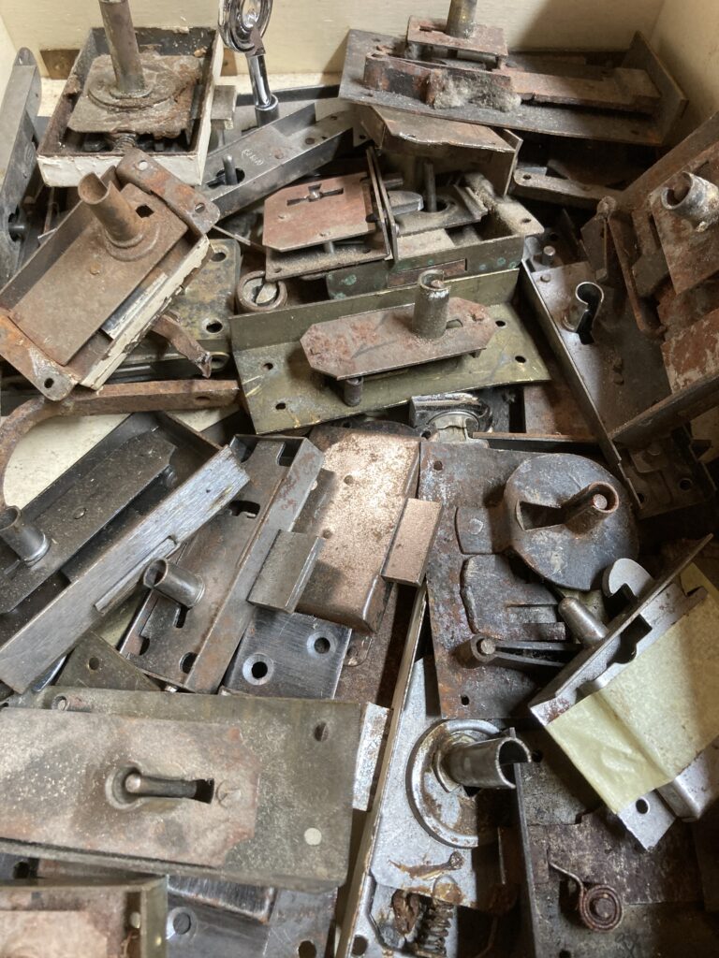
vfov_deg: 63.4
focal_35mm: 28
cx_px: 360
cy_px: 479
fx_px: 775
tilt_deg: -64.5
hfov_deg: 49.7
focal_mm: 3.99
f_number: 1.8
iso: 160
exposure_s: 1/50
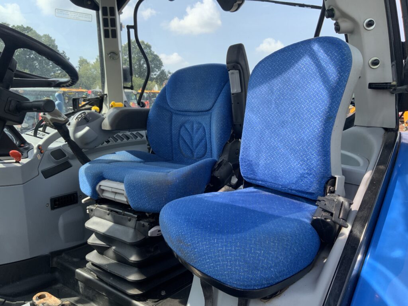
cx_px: 204
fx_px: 342
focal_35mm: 29
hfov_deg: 61.7
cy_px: 153
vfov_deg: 48.2
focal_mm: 3
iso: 16
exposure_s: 1/383
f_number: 1.8
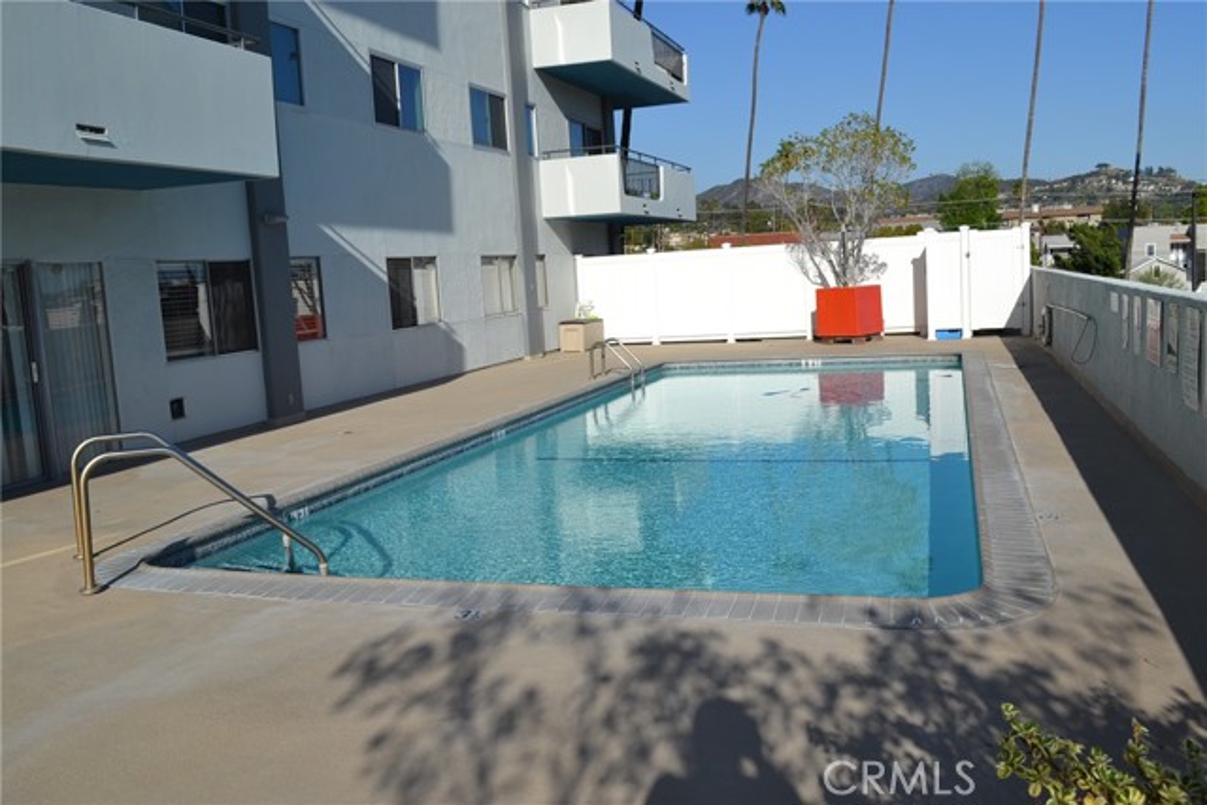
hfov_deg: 61.9
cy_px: 402
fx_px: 1006
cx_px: 604
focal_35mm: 30
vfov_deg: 43.6
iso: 100
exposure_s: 1/320
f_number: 9
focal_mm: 20
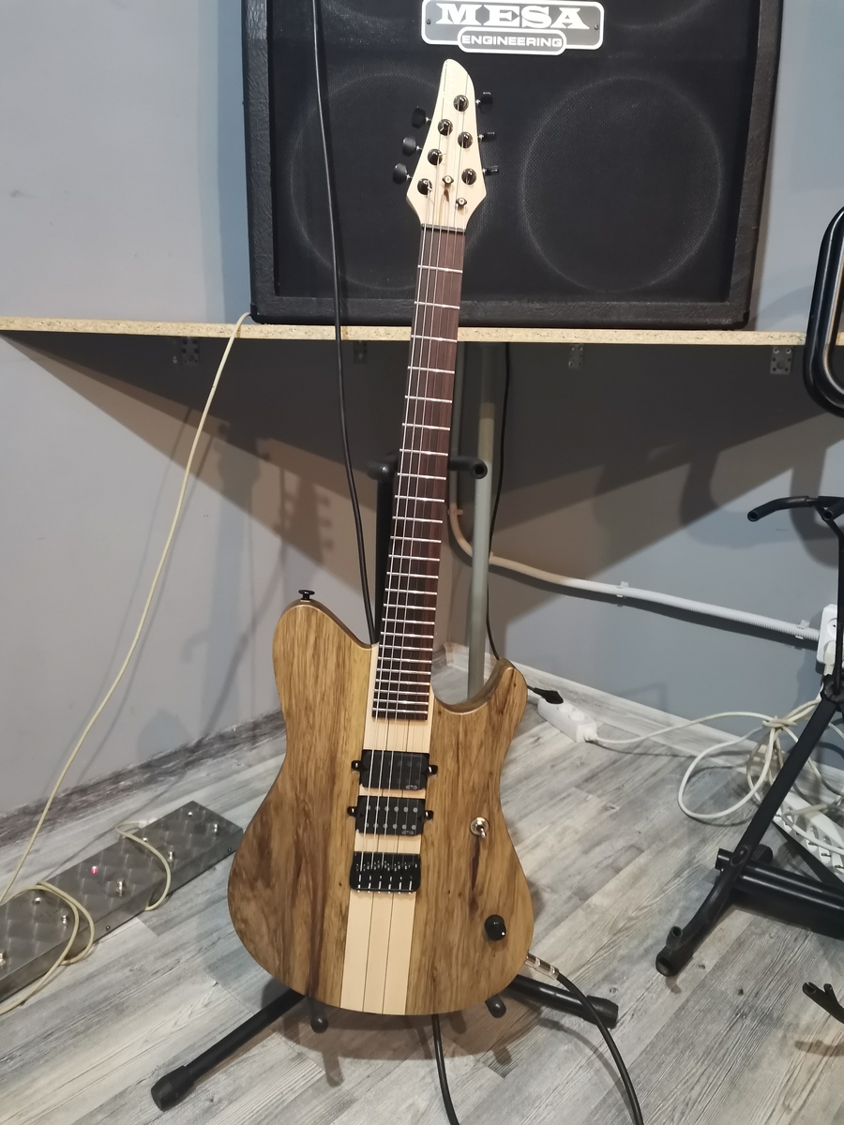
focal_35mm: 26
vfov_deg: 67.3
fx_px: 845
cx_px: 422
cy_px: 562
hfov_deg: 53.1
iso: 1000
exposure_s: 1/25
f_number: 1.8
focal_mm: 4.75
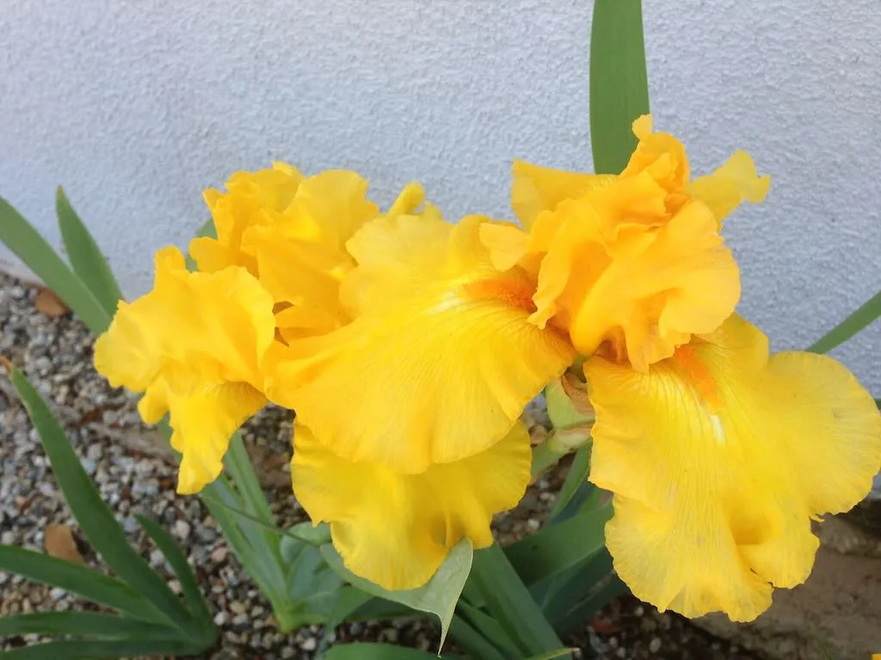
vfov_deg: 42.9
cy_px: 330
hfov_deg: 55.4
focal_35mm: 33
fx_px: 840
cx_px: 440
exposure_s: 1/247
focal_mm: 4.12
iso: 50
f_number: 2.4
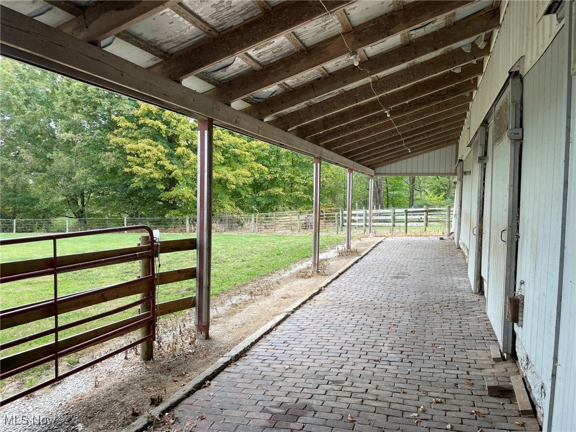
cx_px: 288
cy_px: 216
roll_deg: -0.5
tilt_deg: -2.3
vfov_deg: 53.1
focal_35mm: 26
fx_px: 433
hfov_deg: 67.3
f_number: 1.6
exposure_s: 1/121
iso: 40
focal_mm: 4.2
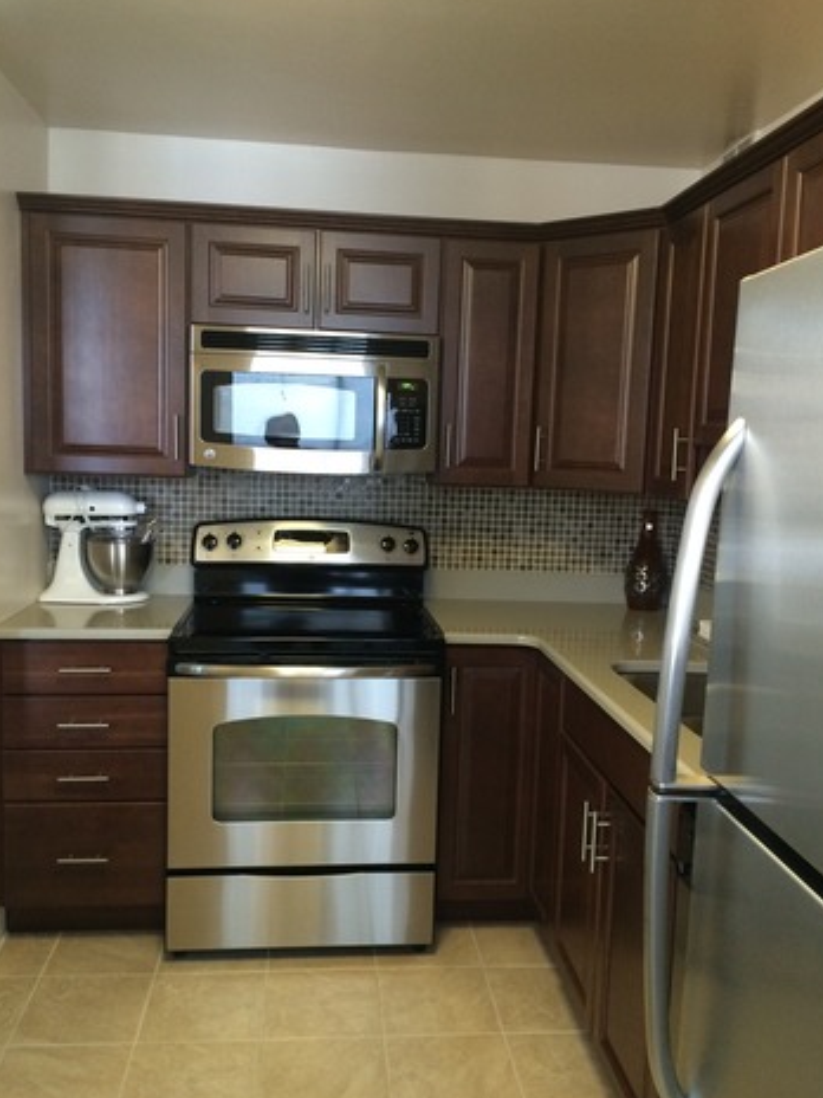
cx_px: 412
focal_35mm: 30
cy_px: 551
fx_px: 951
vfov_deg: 60.0
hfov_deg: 46.8
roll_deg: -0.9
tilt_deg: -7.6
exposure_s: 1/30
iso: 200
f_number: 2.2
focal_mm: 4.15
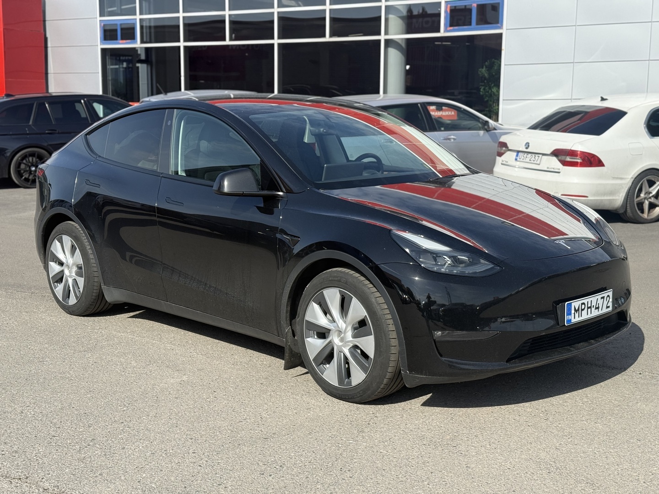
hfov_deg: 39.7
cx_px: 330
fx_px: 914
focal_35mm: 48
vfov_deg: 30.3
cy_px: 247
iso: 100
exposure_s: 1/4329
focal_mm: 6.76
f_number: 1.78
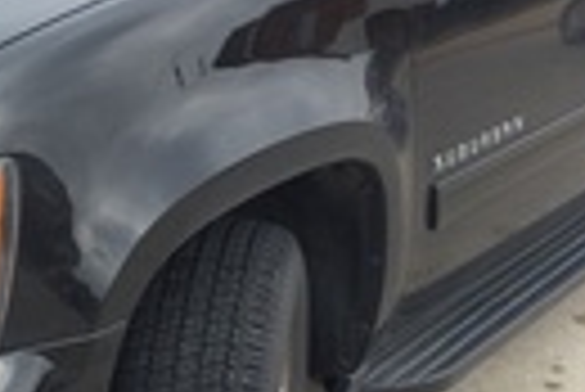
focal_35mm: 96
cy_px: 185
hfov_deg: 21.0
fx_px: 1562
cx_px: 112
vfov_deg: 14.3
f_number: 2.2
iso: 32
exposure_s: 1/774
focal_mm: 4.12
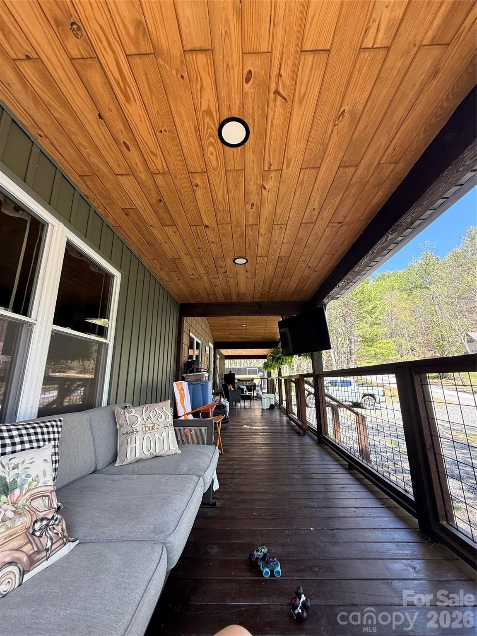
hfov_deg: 85.7
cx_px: 238
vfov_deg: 102.1
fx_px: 257
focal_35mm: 14
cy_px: 318
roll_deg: +0.4
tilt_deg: +14.6
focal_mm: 2.22
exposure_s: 1/99
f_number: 2.2
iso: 100
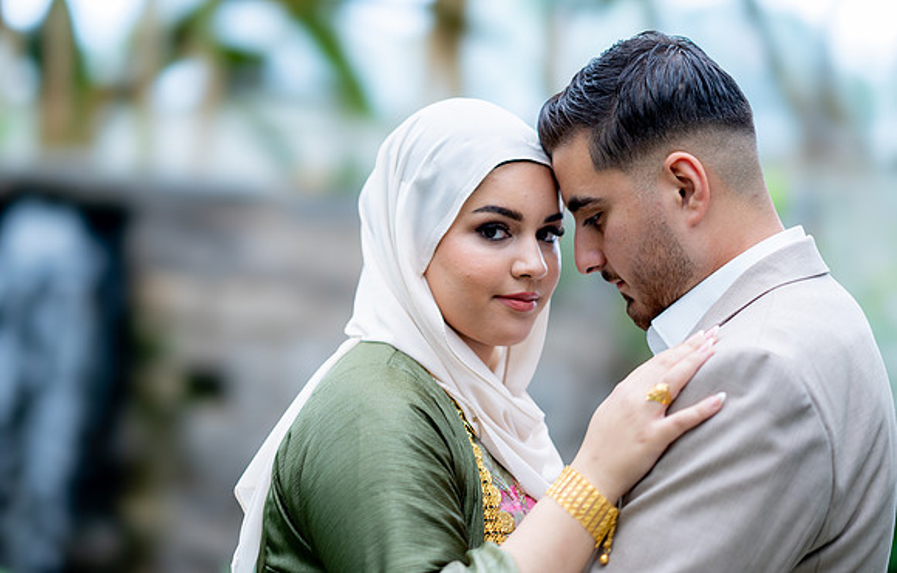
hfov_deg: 21.1
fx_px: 2405
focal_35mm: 98
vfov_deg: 13.6
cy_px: 234
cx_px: 388
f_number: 1.4
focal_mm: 85
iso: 100
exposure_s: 1/400
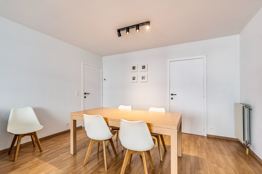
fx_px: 116
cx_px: 131
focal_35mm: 16
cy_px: 87
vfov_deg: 73.7
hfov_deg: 96.7
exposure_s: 1/2
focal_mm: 16
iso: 250
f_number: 11
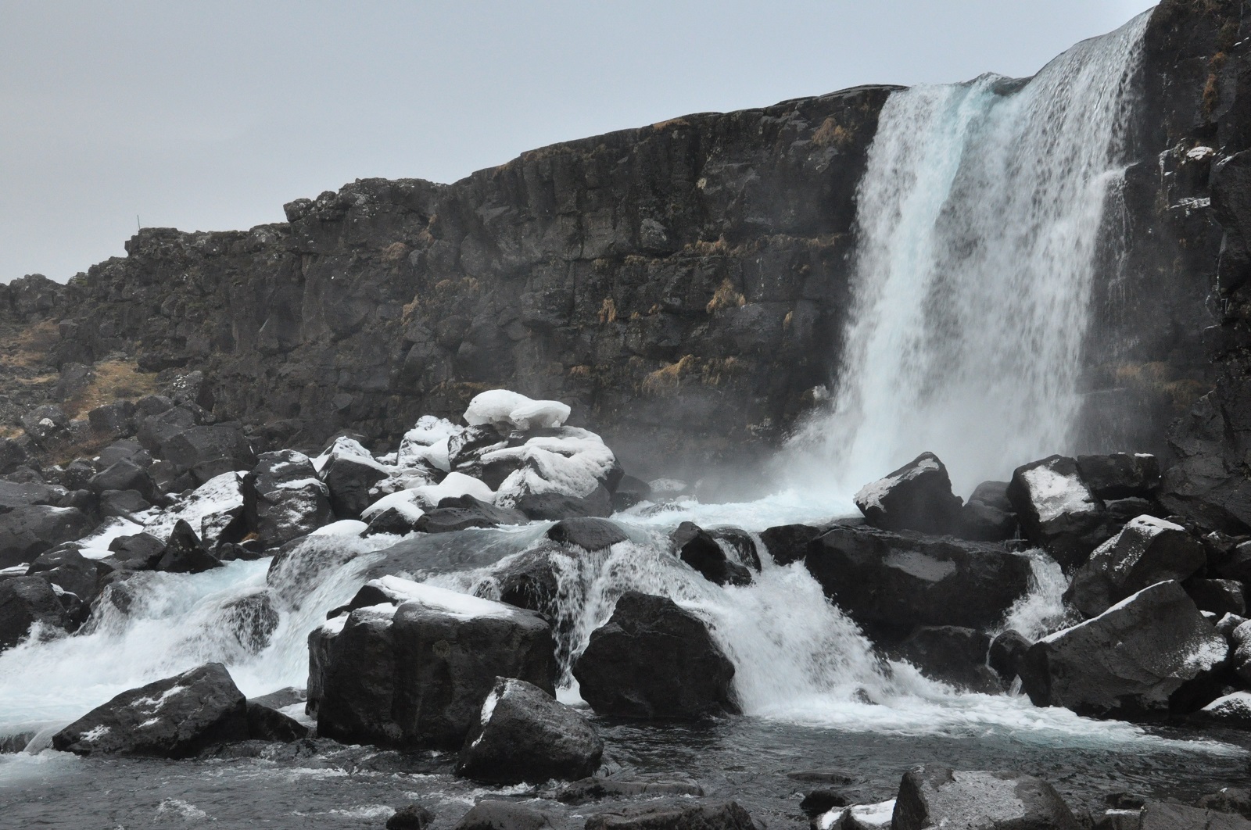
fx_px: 1457
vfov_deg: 31.8
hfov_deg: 46.5
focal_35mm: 42
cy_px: 415
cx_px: 626
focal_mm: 28
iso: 1600
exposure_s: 1/100
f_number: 13
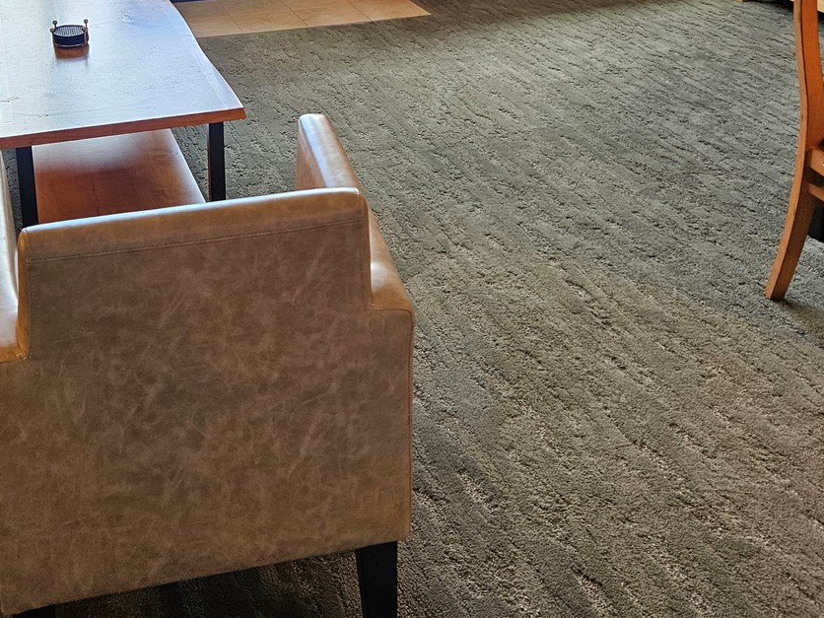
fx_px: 1047
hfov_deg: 42.6
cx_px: 305
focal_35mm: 44
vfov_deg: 31.0
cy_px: 34
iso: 200
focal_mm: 5.4
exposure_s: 1/120
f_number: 1.8
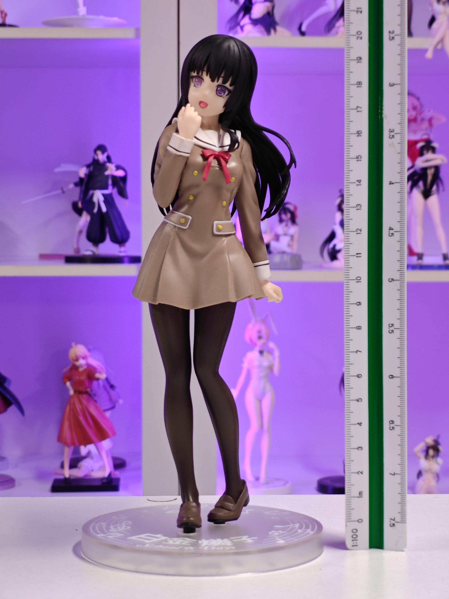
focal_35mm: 80
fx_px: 1384
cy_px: 300
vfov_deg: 24.4
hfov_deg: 18.4
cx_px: 224
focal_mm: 7.48
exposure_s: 1/17.3
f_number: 2.4
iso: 400
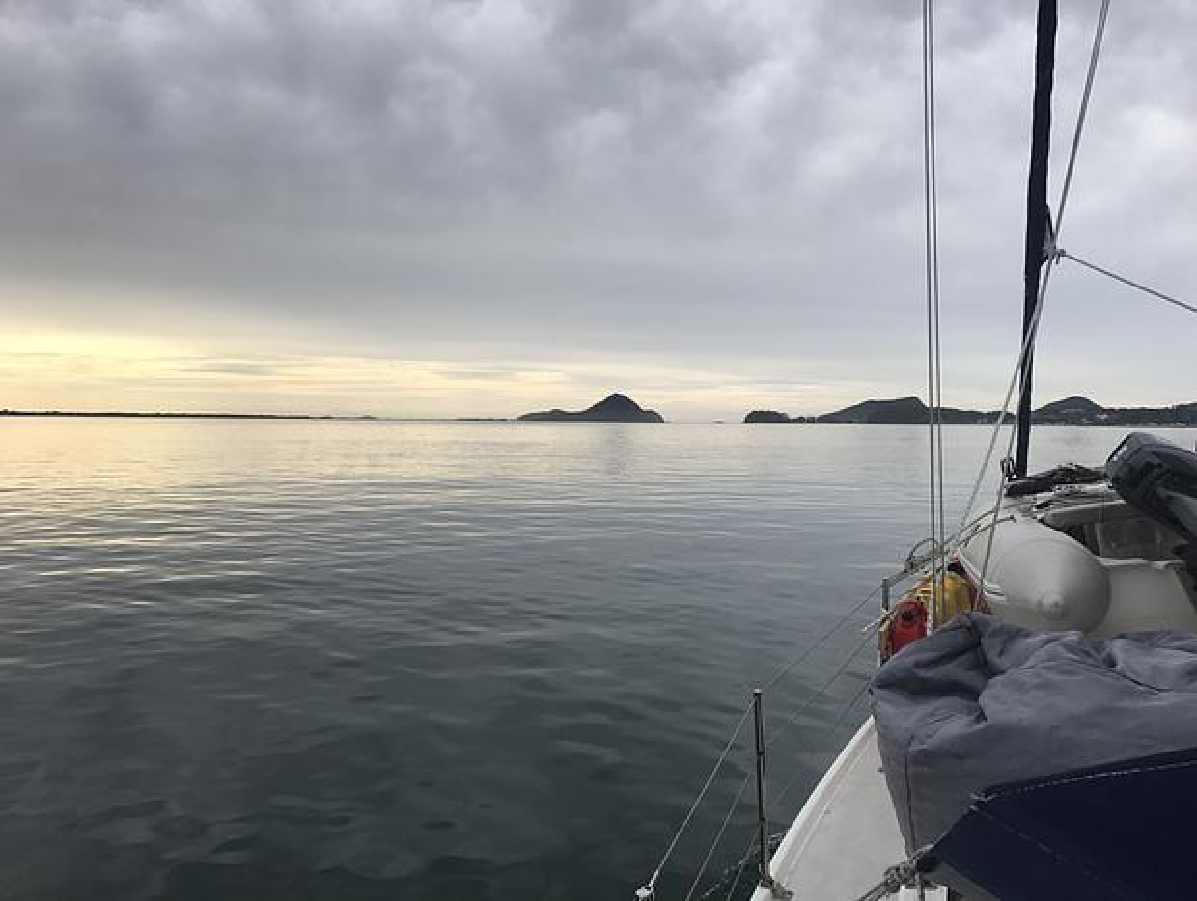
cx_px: 598
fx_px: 970
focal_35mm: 28
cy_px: 450
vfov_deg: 49.9
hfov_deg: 63.4
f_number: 1.8
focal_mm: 3.99
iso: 20
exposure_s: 1/1389
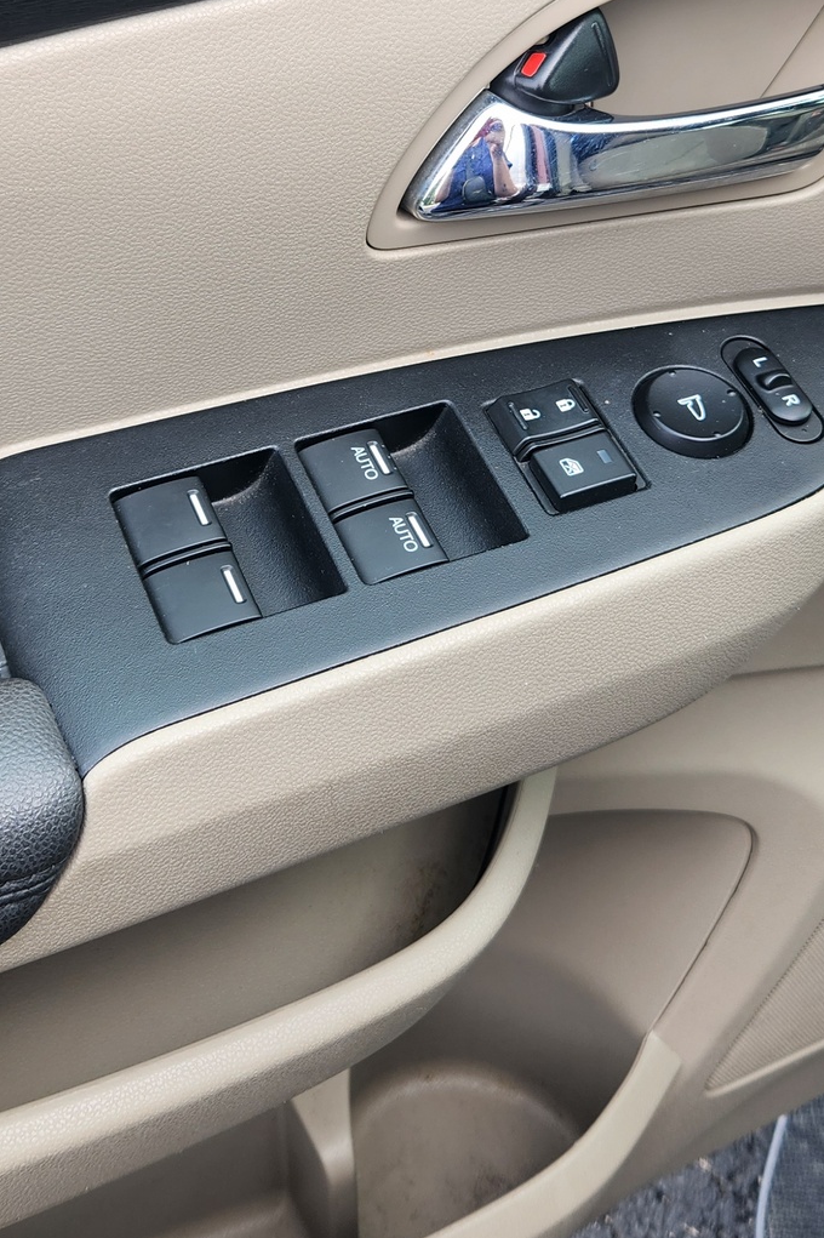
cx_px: 366
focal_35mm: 48
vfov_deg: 40.1
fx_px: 1649
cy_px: 325
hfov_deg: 28.0
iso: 25
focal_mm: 5.4
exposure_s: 1/180
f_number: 1.8
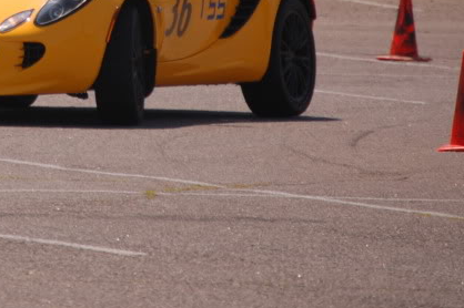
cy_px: -53
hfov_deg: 2.8
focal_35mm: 735
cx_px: -32
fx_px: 9466
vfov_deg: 1.9
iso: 200
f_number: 6.3
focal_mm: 200
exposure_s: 1/1000
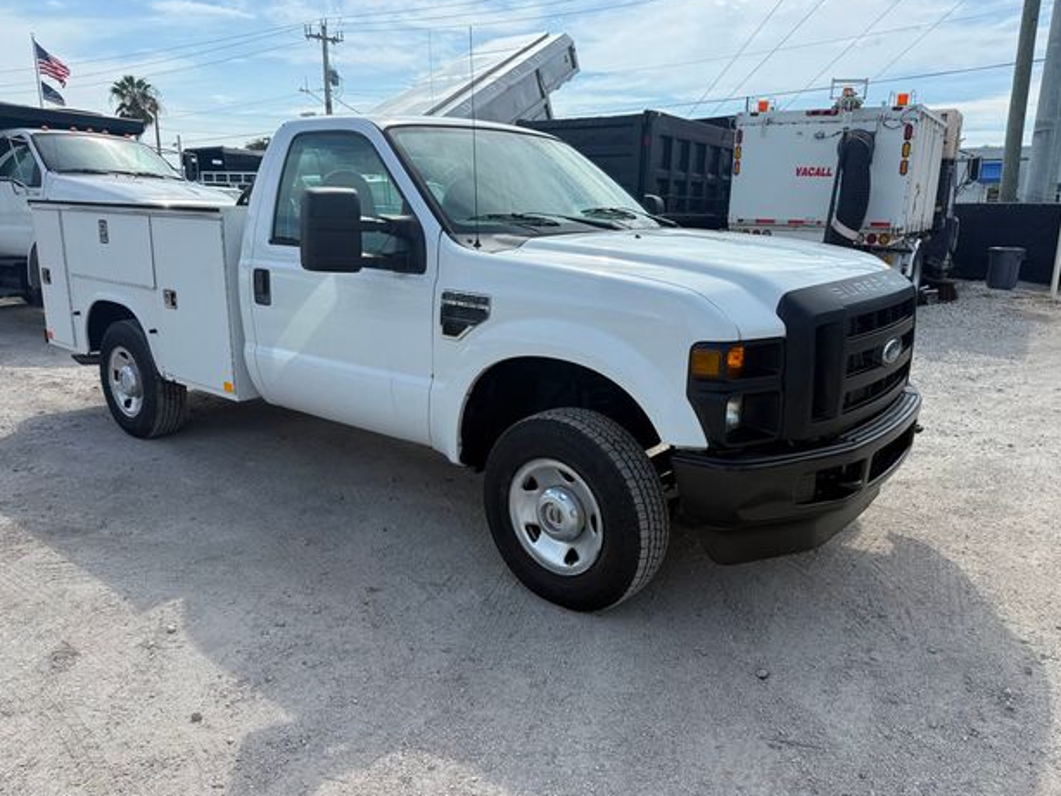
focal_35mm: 25
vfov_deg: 54.9
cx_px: 539
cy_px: 394
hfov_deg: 69.4
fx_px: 767
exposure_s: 1/4975
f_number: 1.78
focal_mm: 6.76
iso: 80
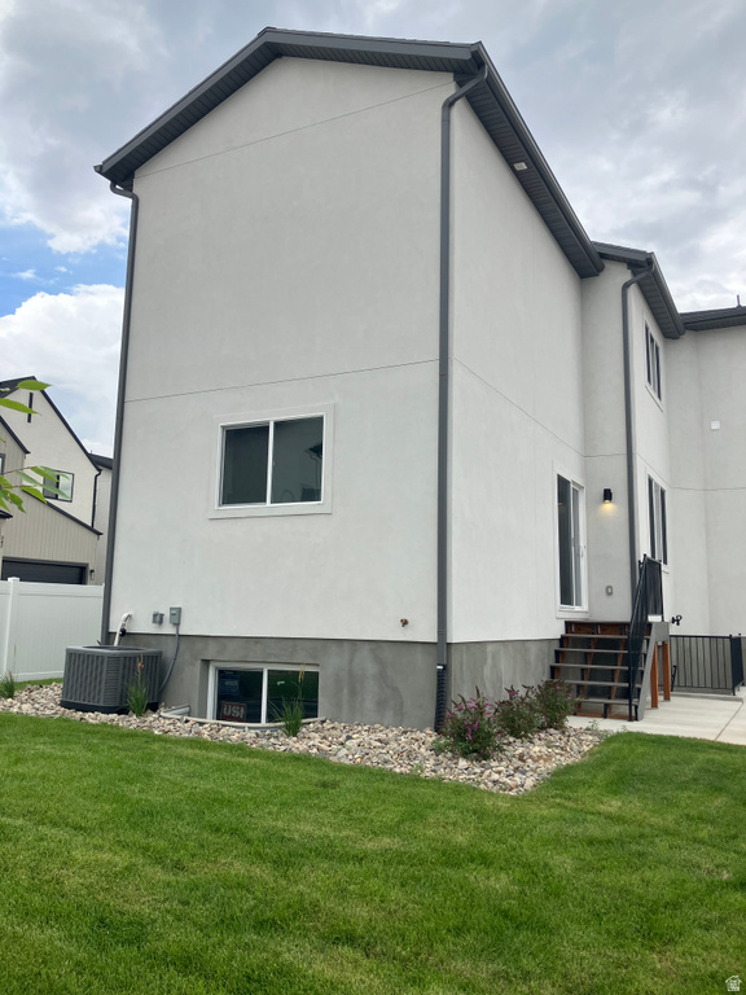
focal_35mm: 28
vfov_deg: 63.4
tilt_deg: +9.1
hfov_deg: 49.7
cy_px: 498
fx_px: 805
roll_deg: -0.3
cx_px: 373
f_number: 1.8
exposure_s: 1/571
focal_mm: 3.99
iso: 32
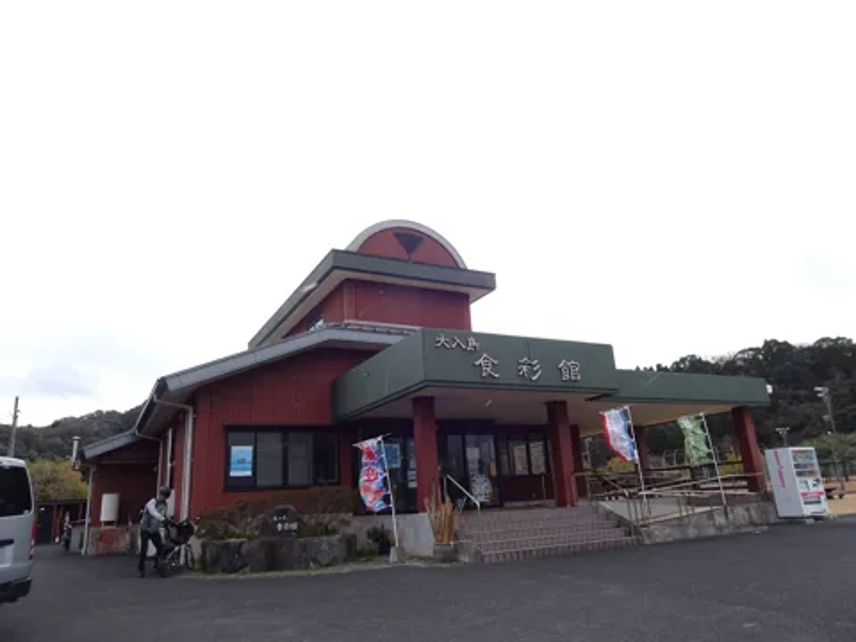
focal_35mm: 24
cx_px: 428
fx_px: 593
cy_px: 321
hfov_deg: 71.6
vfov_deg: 56.8
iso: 80
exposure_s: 1/400
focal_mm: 4.1
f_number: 3.5
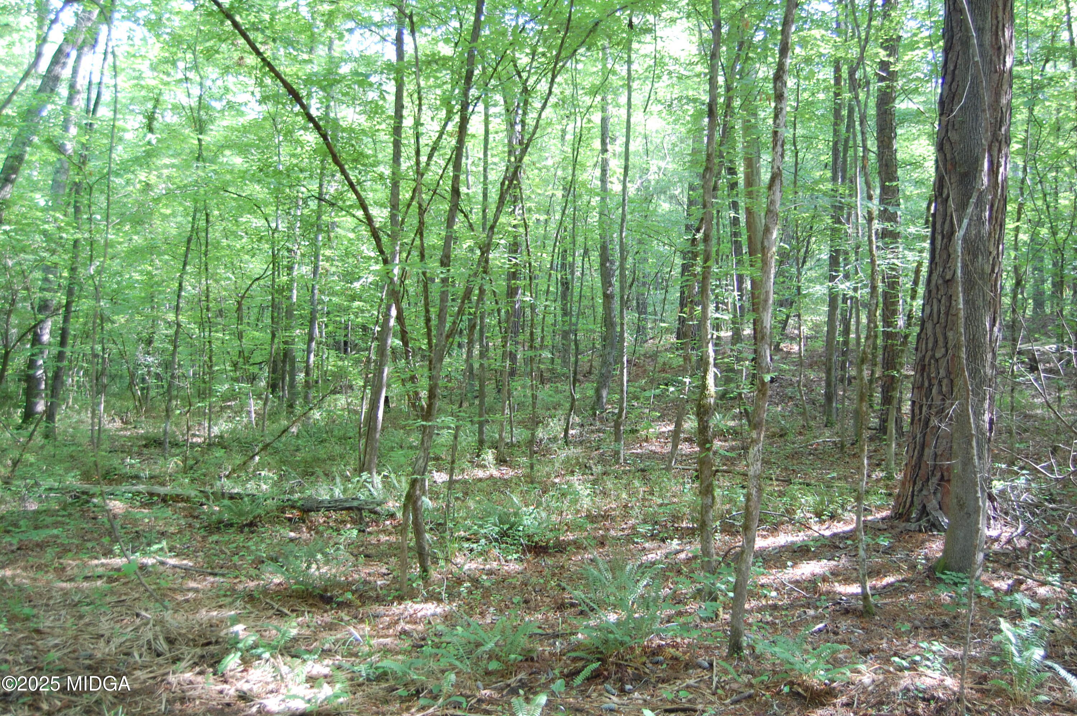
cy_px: 358
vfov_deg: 36.8
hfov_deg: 53.2
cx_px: 538
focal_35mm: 36
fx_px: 1076
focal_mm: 24
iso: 400
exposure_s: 1/30
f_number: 4
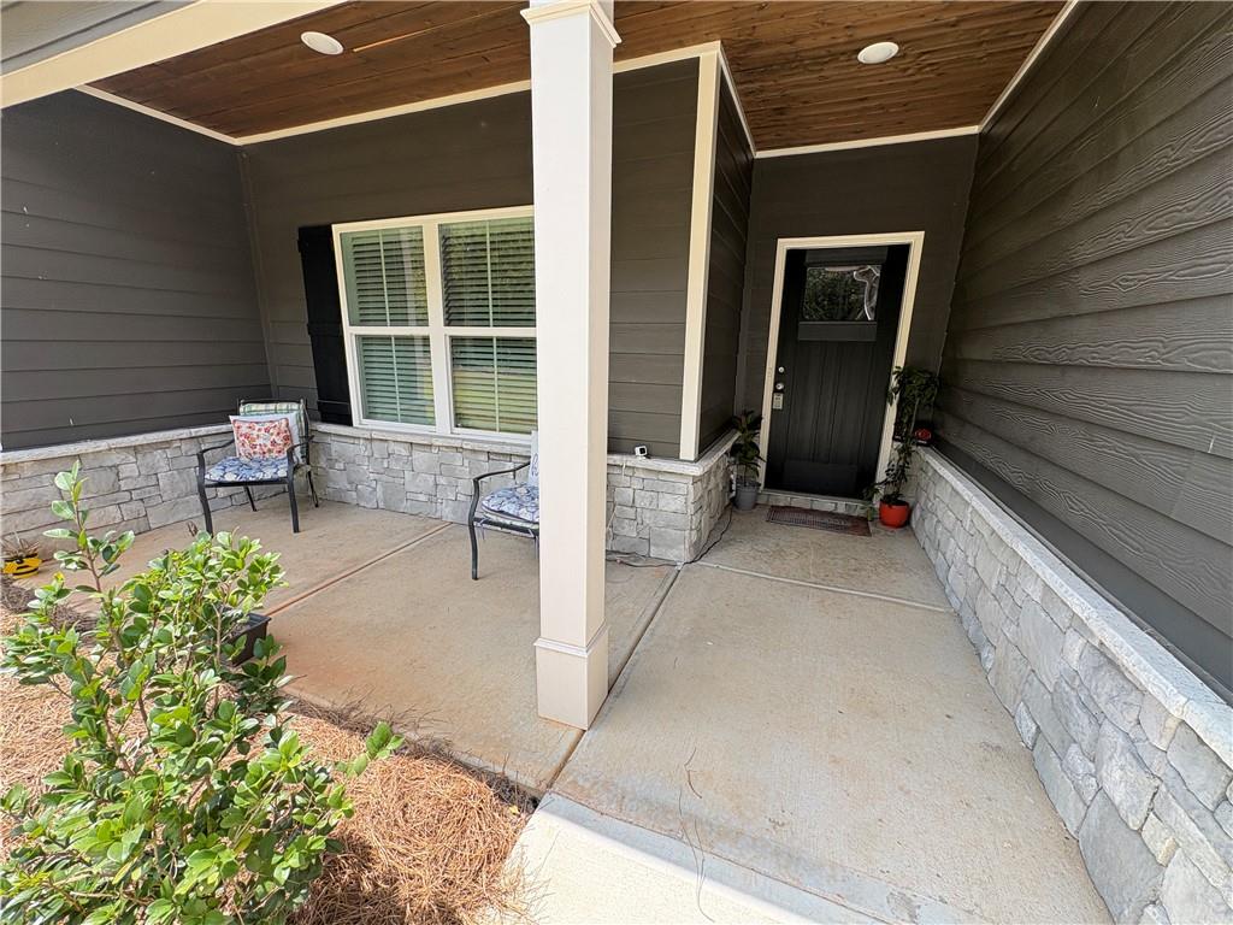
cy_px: 462
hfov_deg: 102.1
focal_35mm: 14
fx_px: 499
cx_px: 616
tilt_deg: -12.4
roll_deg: -0.5
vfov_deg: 85.7
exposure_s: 1/298
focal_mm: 2.22
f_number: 2.2
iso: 40
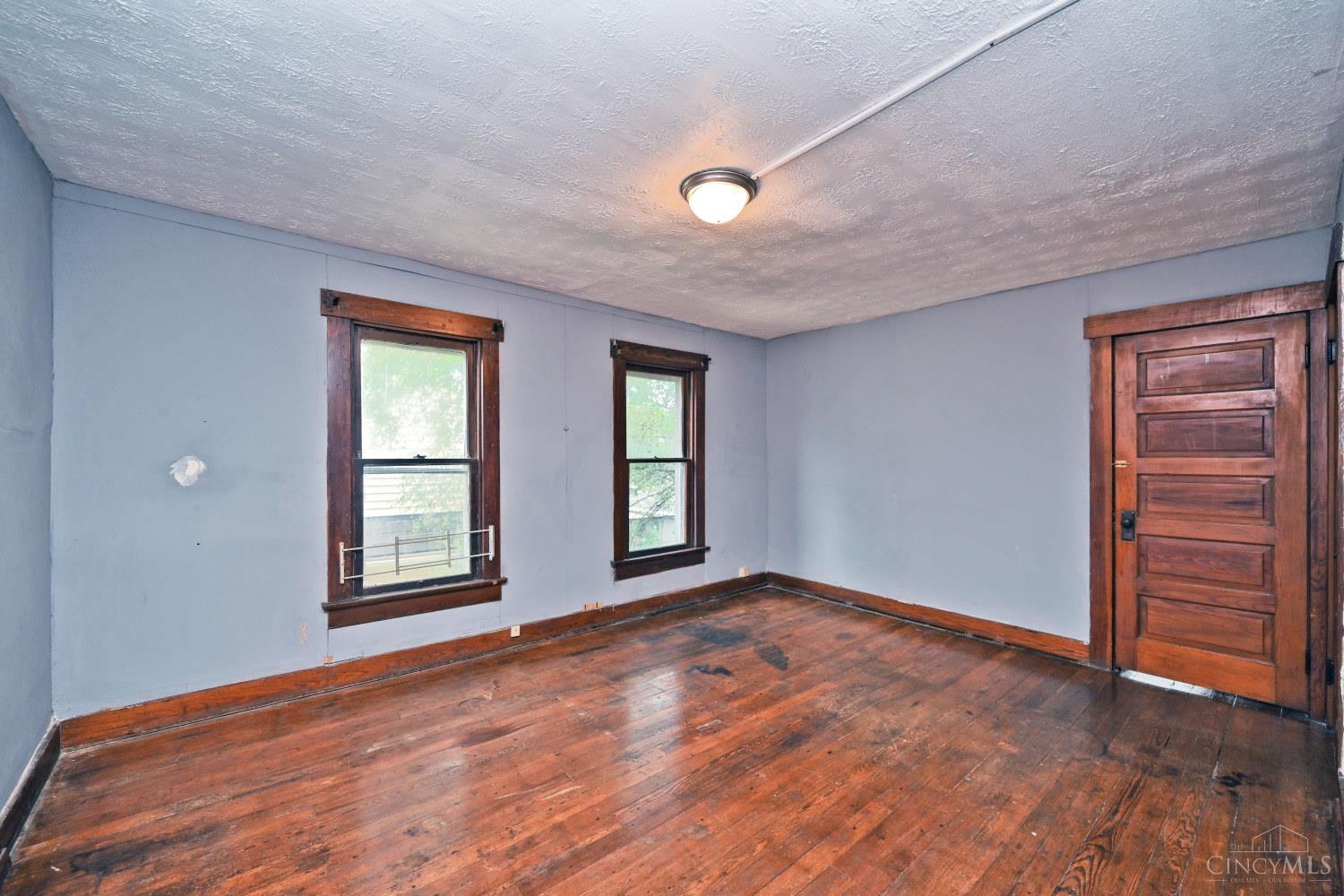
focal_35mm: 14
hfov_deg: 104.3
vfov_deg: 81.2
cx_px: 672
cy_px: 448
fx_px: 523
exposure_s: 1/60
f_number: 4
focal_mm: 14
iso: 220
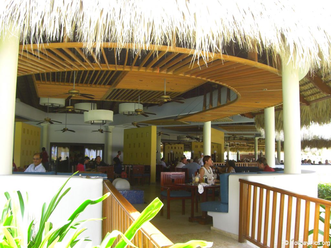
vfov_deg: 37.7
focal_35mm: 38
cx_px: 166
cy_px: 124
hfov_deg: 49.0
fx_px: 363
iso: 100
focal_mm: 6.2
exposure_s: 1/100
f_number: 2.7
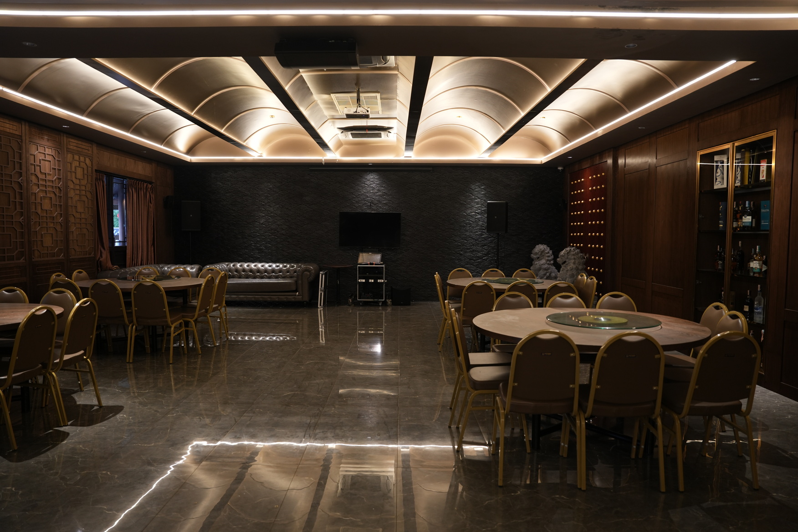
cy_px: 266
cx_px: 399
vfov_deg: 53.1
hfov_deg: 73.7
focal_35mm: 24
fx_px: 532
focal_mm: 24
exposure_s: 1/20
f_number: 3.2
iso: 640
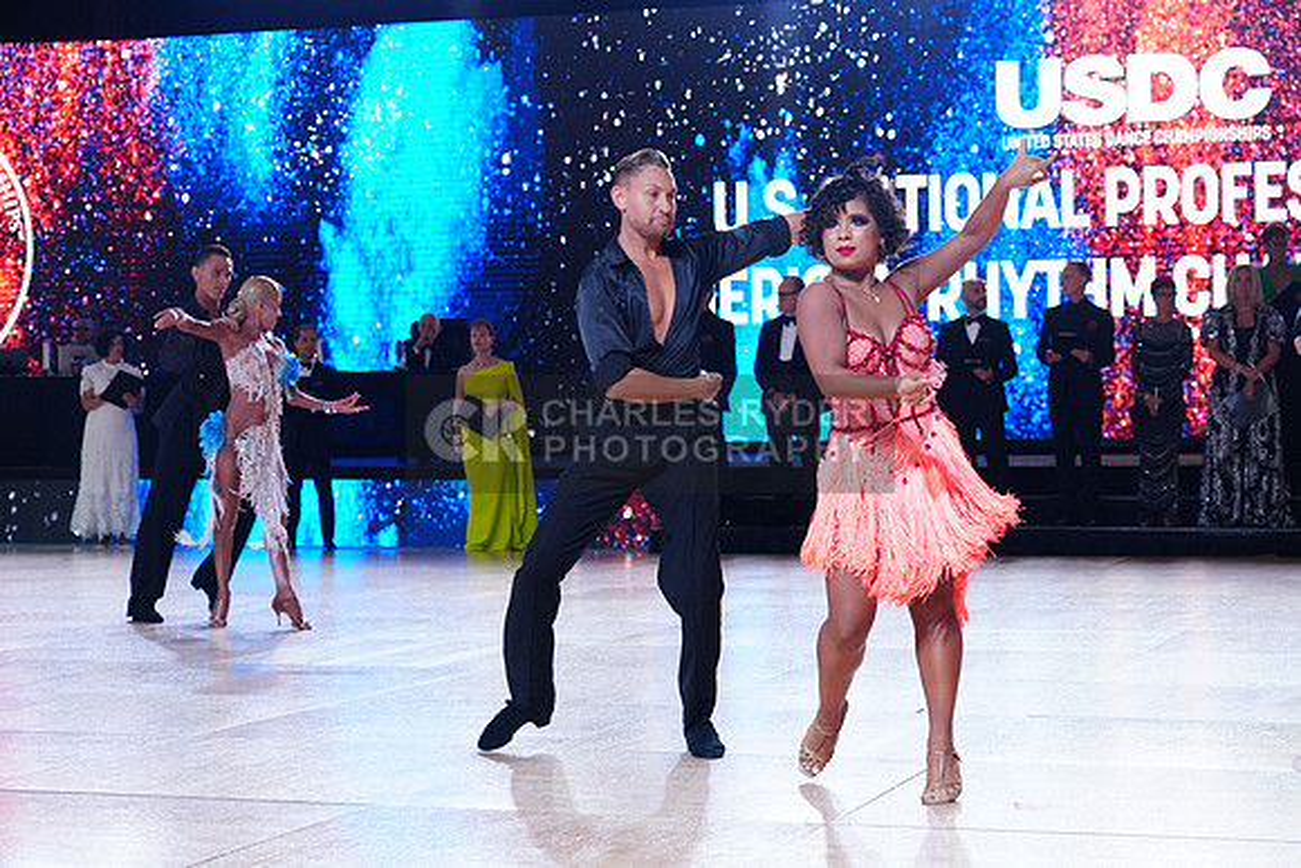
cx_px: 650
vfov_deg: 18.7
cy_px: 434
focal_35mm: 73
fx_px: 2639
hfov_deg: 27.7
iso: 2000
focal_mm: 73
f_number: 5
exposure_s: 1/500
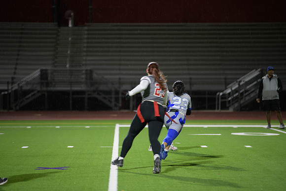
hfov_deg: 11.4
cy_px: 96
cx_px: 143
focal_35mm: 180
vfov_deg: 7.6
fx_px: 1430
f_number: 2.8
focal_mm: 180
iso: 1100
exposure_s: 1/200
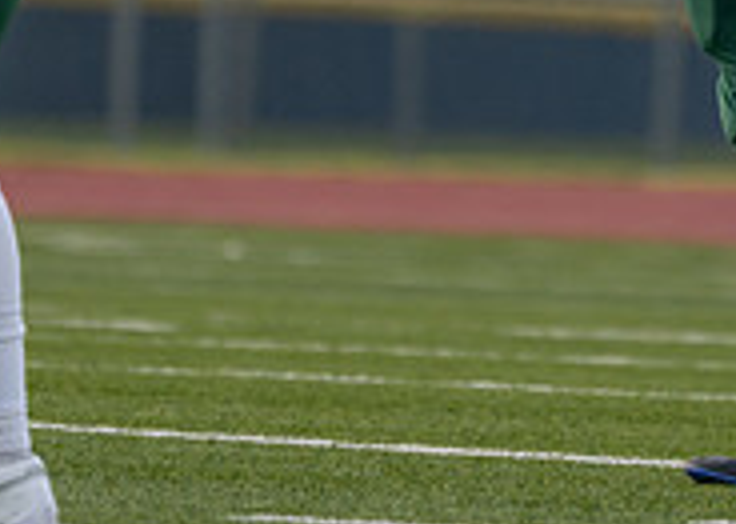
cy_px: -292
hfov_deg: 1.6
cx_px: 671
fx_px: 27165
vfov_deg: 1.1
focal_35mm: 1301
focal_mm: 391
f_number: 5.6
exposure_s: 1/1250
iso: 320
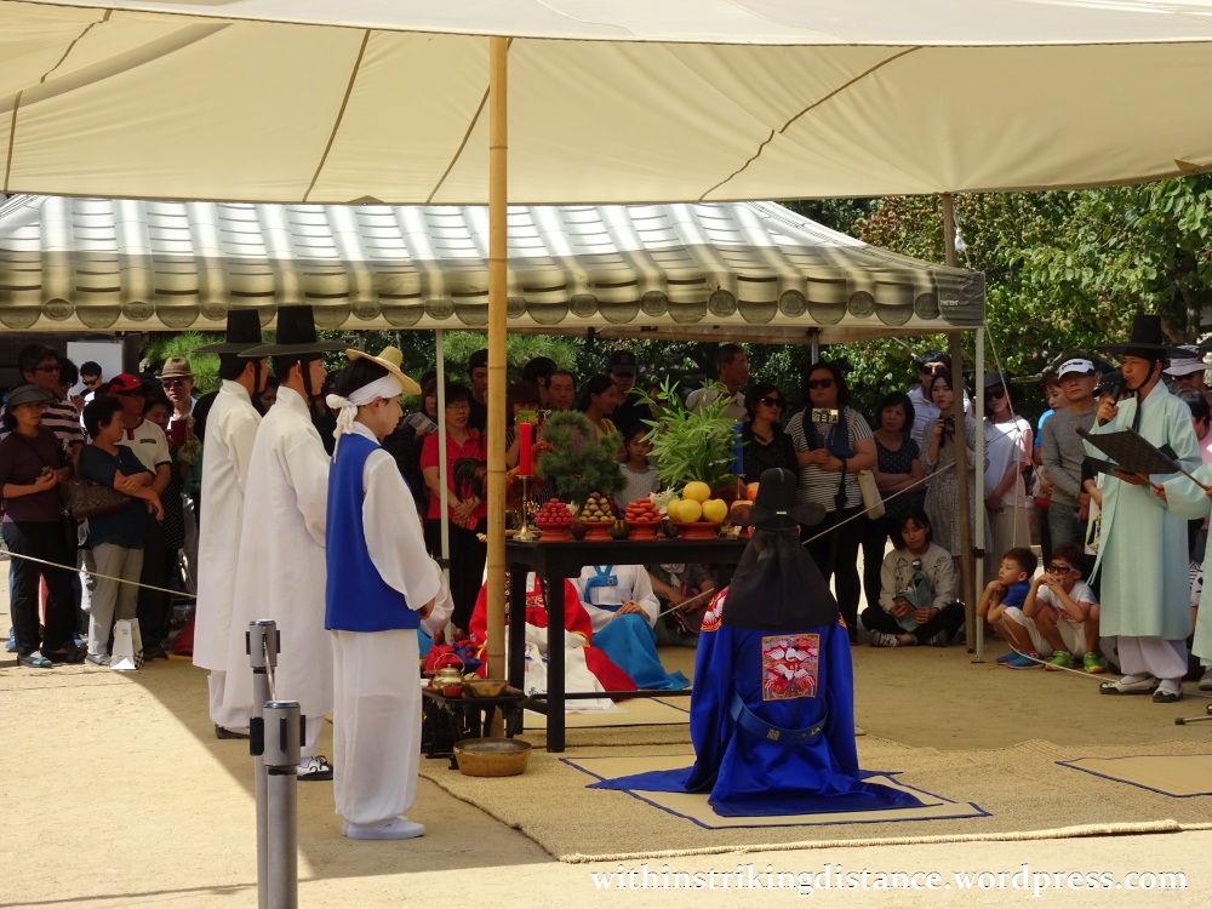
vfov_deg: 21.0
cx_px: 606
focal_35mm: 70
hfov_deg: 27.8
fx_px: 2451
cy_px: 454
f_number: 5
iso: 80
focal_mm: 12.01
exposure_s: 1/400
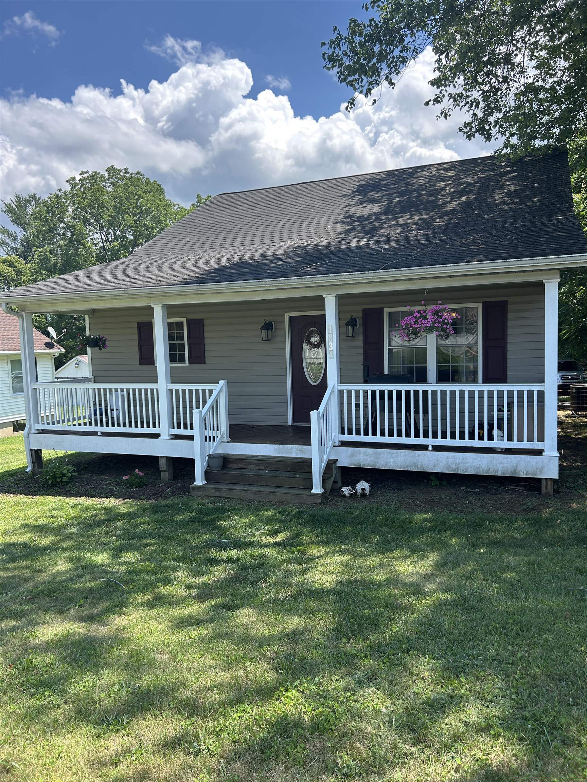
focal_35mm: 26
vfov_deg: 67.3
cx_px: 294
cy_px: 391
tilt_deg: -4.8
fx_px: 588
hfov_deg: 53.1
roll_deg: +1.8
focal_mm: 5.7
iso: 50
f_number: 1.5
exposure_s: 1/1468
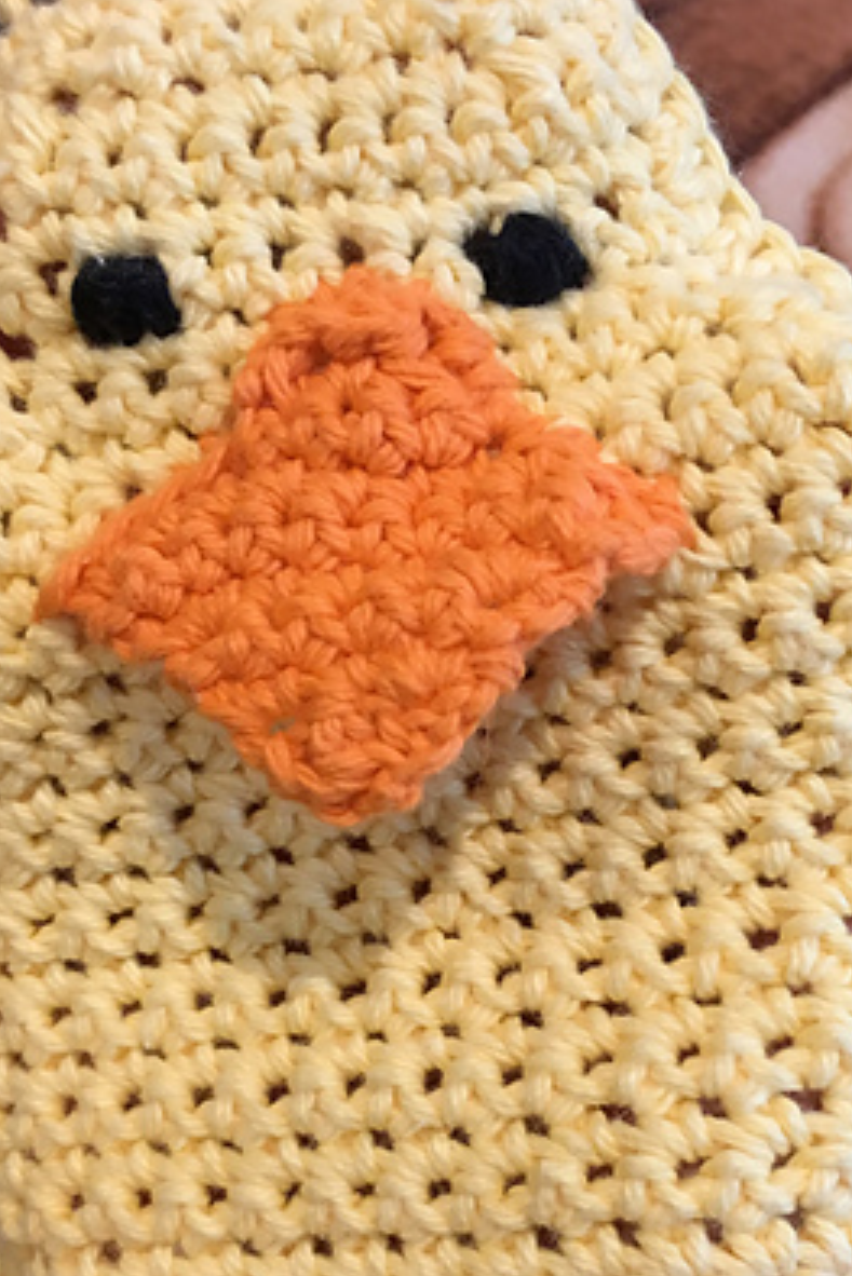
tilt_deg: -45.4
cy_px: 826
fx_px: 1738
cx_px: 450
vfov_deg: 40.0
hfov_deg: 27.5
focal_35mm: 49
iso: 64
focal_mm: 4.15
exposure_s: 1/15
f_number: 2.2
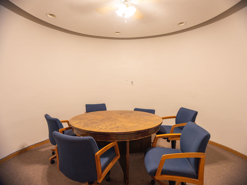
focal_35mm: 19
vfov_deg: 68.3
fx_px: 137
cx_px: 127
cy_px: 88
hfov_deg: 84.2
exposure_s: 1/50
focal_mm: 16
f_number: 3.2
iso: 800
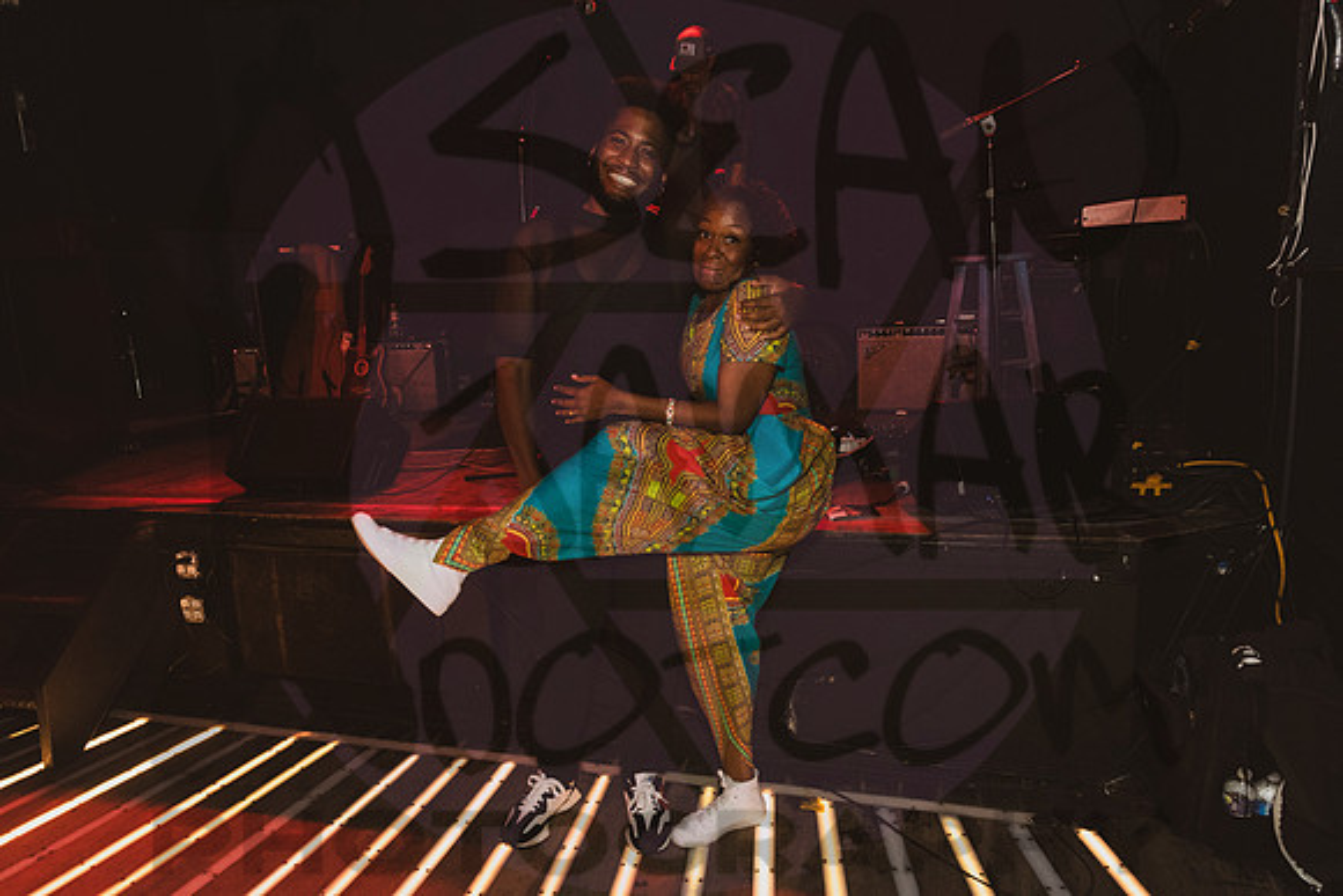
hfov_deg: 73.7
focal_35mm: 24
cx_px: 672
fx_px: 896
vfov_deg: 53.2
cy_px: 448
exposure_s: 1/200
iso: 6400
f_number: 4.5
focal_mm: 24
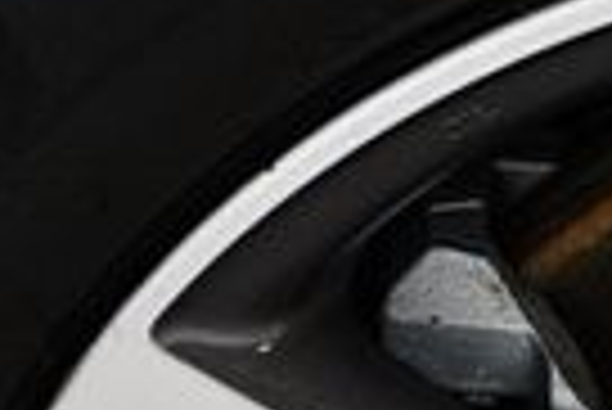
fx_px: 5361
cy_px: 748
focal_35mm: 315
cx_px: 972
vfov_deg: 4.3
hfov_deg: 6.4
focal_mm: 45
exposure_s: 1/60
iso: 3200
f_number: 4.5
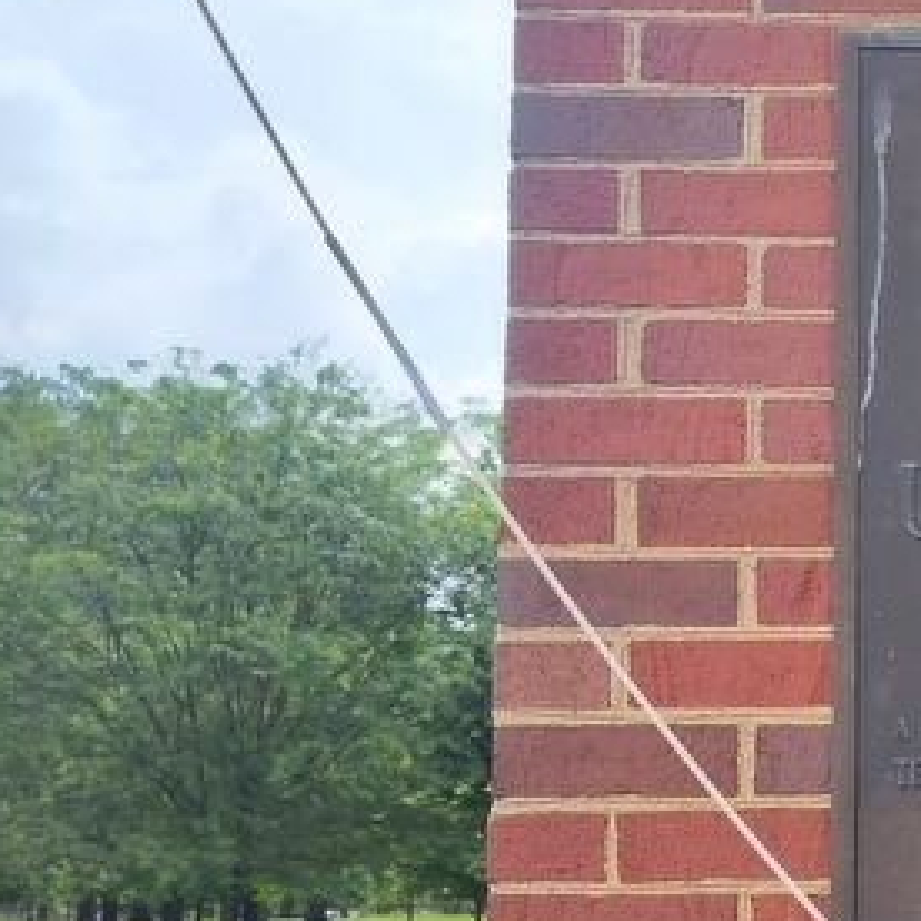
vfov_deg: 29.0
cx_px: 1004
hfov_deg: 26.8
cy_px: 581
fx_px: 1776
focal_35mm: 59
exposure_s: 1/899
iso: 100
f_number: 1.8
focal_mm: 5.56
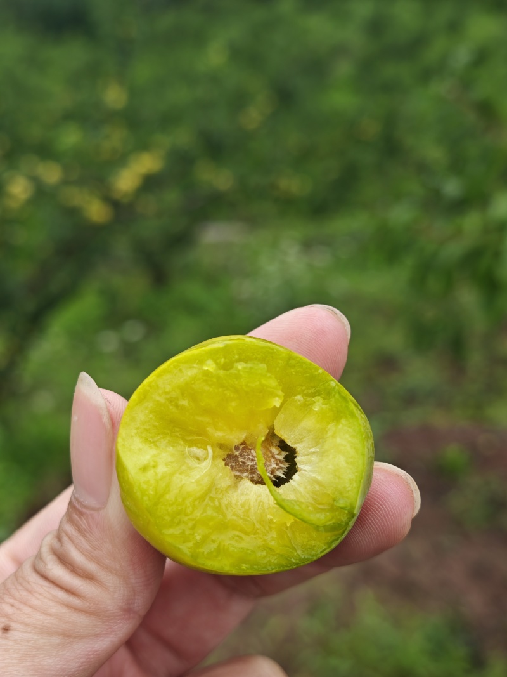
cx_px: 254
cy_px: 338
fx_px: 898
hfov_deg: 31.5
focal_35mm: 46
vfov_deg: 41.2
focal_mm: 8.72
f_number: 2.8
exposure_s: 1/193
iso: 50
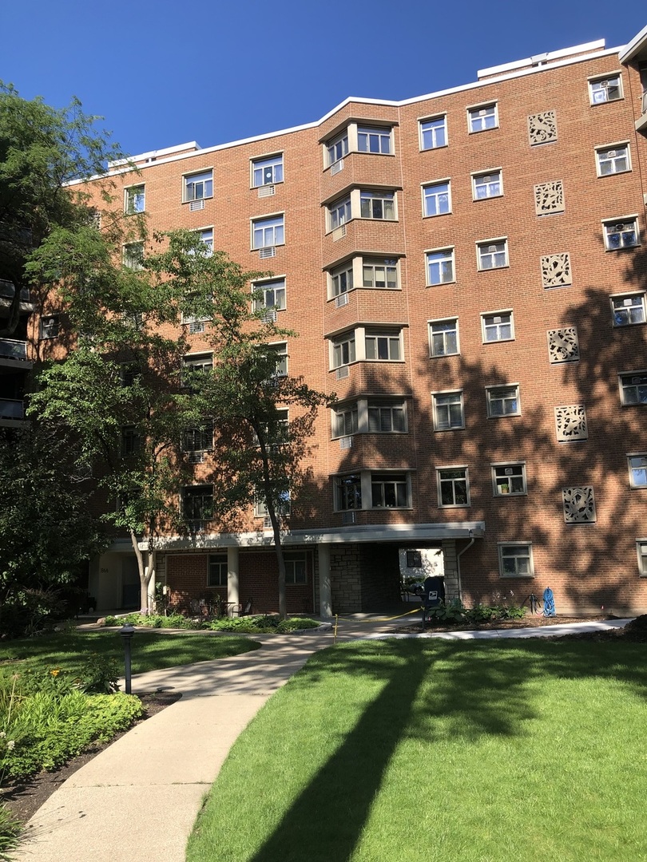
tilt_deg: +13.9
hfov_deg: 49.7
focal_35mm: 28
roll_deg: +3.2
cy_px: 431
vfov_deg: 63.4
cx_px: 324
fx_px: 698
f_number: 1.8
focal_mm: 4
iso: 20
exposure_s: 1/1156
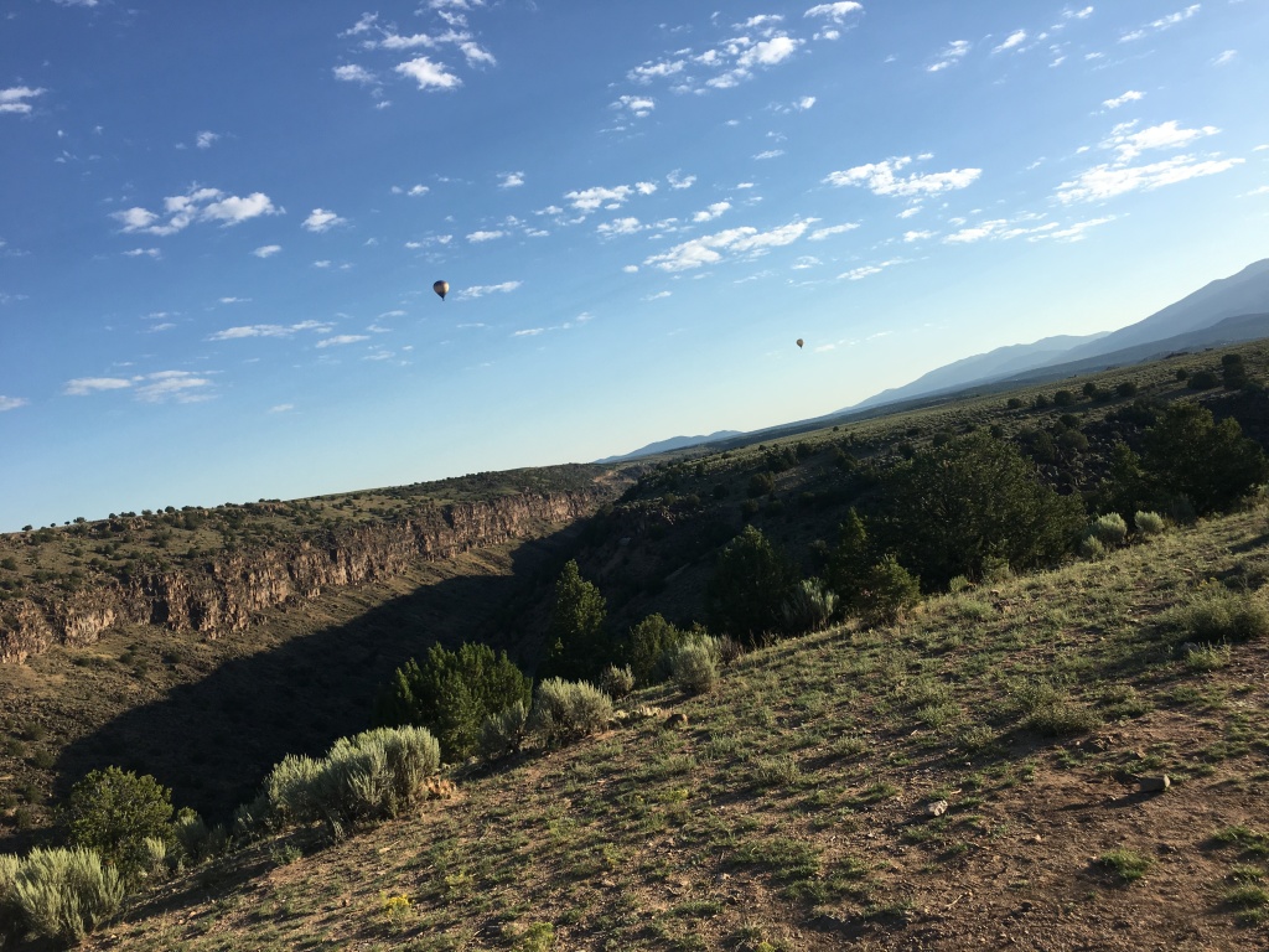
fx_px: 1063
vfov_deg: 48.2
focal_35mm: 29
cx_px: 634
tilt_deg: +0.1
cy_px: 476
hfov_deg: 61.7
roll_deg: +11.1
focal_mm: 4.15
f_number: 2.2
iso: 25
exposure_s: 1/1282
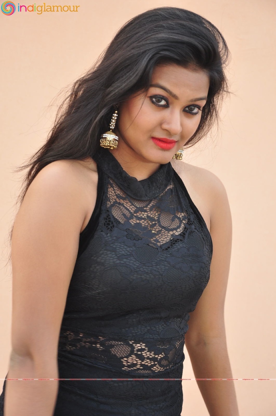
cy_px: 208
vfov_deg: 21.9
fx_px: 1073
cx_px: 138
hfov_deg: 14.7
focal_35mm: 93
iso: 400
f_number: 6.3
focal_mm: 62
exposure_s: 1/125
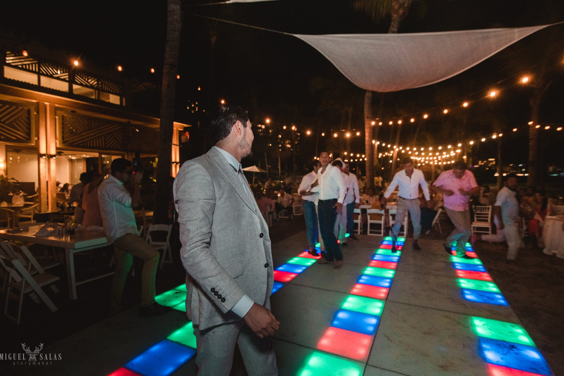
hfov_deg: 86.9
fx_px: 298
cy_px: 181
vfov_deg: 64.5
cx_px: 283
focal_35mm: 19
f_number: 3.2
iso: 2000
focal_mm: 18
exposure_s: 1/100
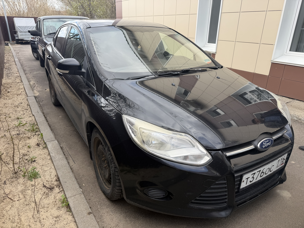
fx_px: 211
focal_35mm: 24
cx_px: 152
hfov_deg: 71.6
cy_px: 114
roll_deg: -1.1
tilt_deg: -22.5
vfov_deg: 56.8
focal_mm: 6.76
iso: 80
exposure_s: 1/831
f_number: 1.78
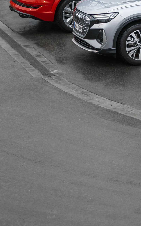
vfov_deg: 11.9
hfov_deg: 7.7
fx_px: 1039
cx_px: 192
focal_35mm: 169
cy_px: -100
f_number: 2.2
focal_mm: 50
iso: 100
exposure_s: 1/80
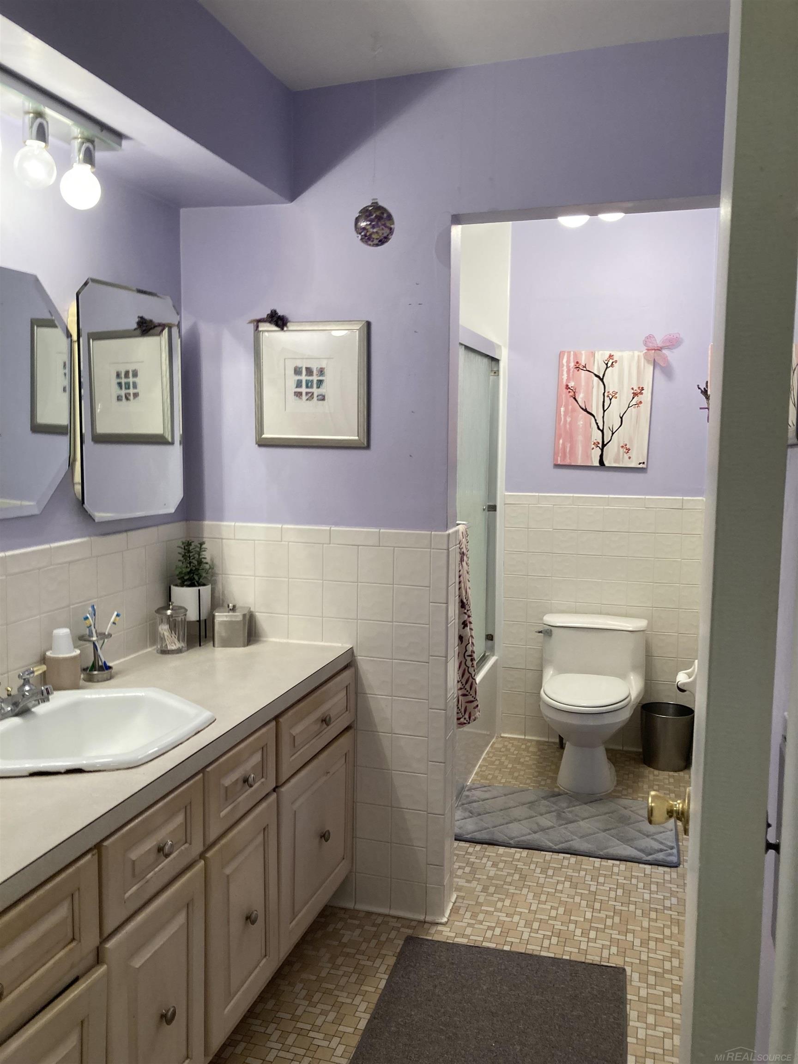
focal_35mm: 28
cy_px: 532
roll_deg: -0.6
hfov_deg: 49.7
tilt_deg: -7.4
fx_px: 861
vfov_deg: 63.4
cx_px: 399
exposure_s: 1/60
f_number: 1.8
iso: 80
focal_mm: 3.99
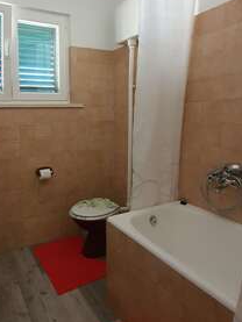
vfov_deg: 70.9
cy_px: 131
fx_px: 224
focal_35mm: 24
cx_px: 77
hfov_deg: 55.4
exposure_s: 1/30
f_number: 2.2
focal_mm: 1.8
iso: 320
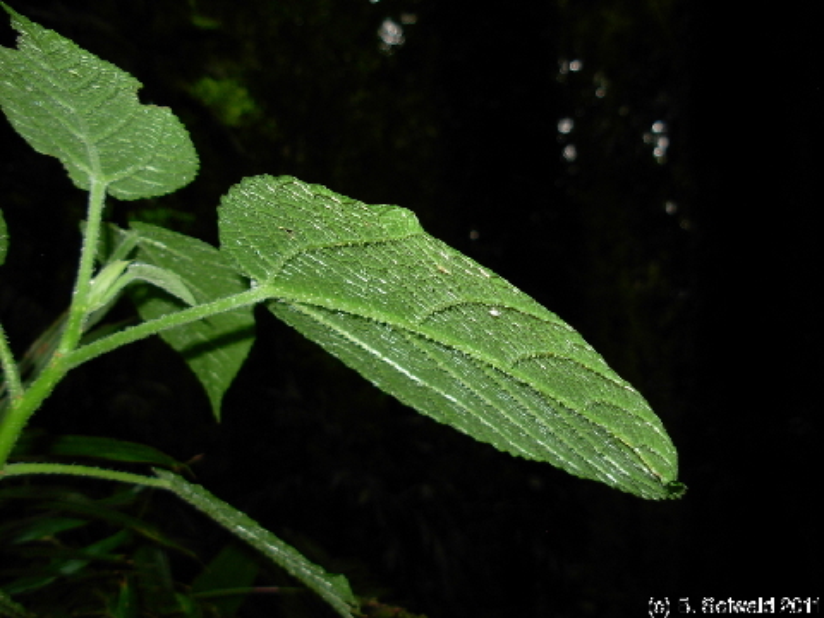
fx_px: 905
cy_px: 309
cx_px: 412
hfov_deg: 49.0
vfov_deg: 37.7
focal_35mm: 38
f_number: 2.9
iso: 79
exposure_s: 1/32
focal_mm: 6.3
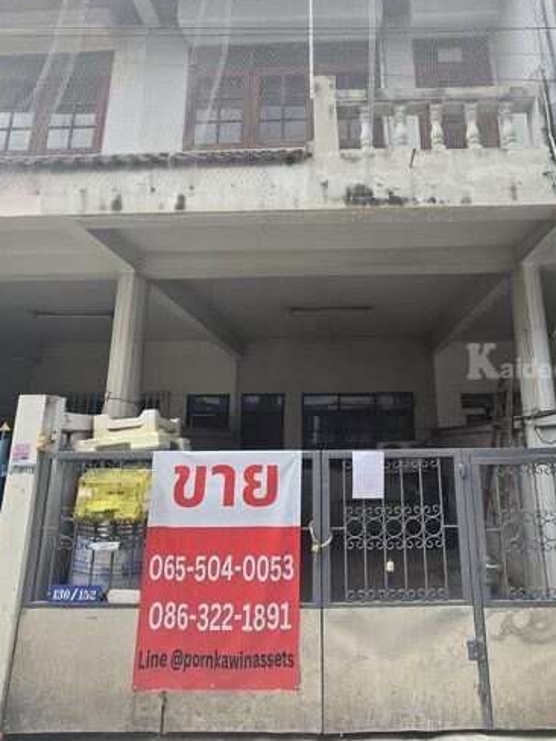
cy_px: 361
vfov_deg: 94.5
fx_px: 343
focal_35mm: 16
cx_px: 330
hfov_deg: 77.3
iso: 50
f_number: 2.2
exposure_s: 1/323
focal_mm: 2.2
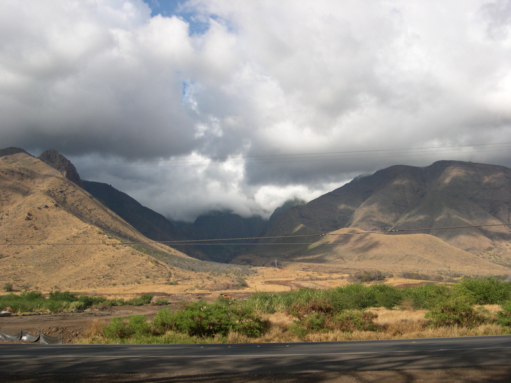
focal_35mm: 38
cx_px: 256
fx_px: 561
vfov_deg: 37.7
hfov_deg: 49.0
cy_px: 192
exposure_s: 1/233
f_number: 7.6
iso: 100
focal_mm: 8
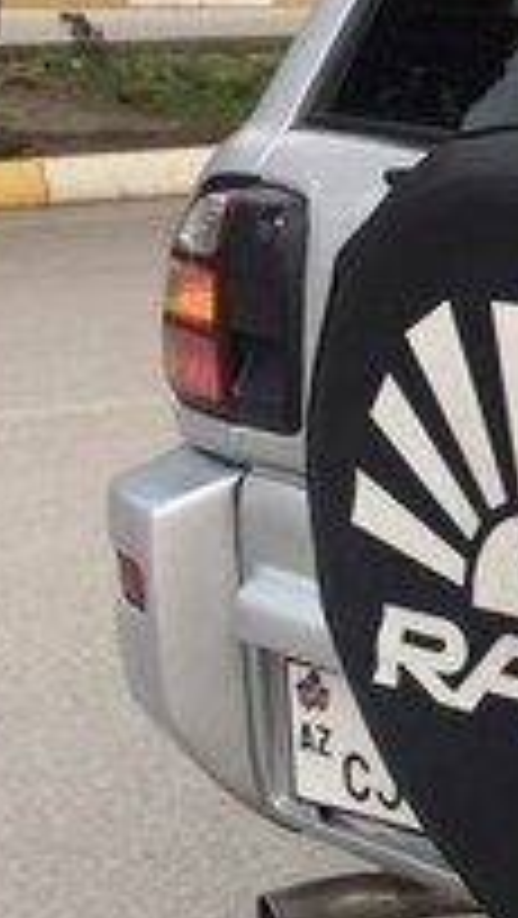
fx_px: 2487
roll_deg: +0.3
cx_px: 1347
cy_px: 565
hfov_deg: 10.0
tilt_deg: -15.9
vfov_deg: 20.9
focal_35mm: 102
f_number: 2.2
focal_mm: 4.15
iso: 32
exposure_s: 1/419
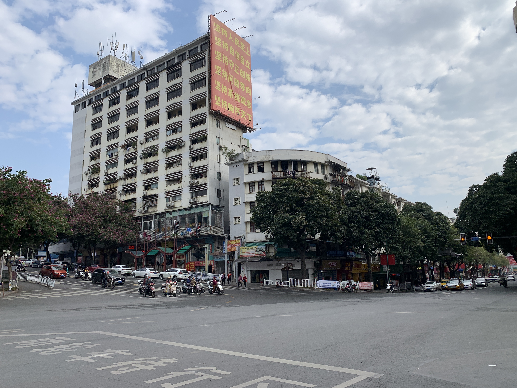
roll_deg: +2.0
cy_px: 194
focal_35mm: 26
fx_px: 388
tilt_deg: +12.3
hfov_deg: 67.3
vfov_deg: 53.1
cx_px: 258
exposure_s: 1/2160
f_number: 1.8
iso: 25
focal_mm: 4.25
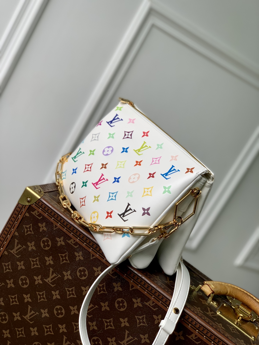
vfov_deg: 36.8
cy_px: 172
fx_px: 519
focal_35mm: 52
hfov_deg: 28.0
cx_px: 130
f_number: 2.4
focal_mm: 6
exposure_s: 1/254
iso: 16
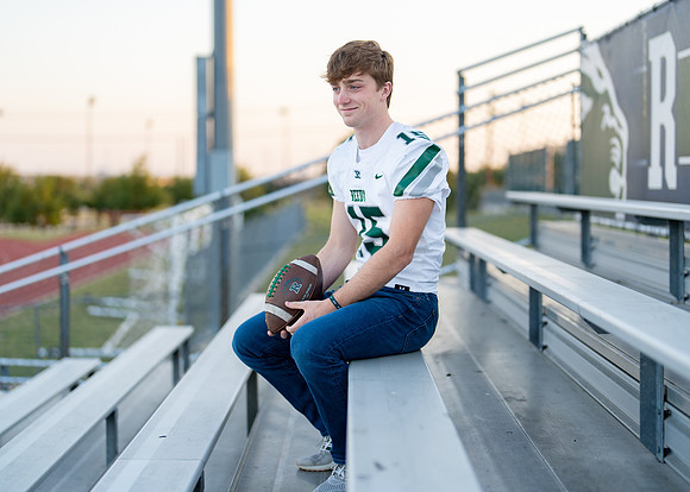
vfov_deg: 24.4
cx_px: 362
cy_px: 224
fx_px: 1137
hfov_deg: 33.8
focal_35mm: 58
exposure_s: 1/800
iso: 100
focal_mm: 50
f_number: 1.2
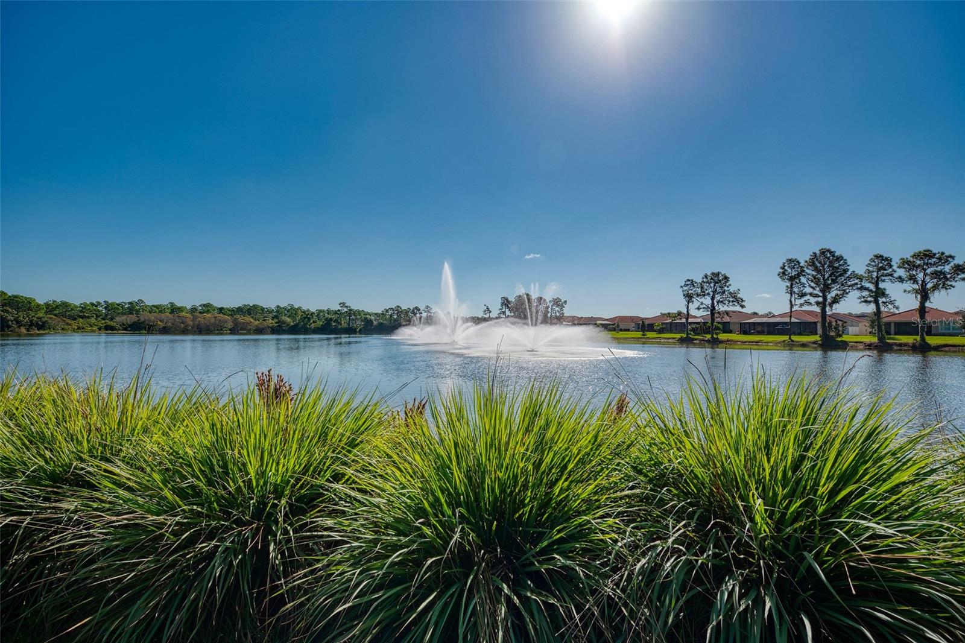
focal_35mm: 16
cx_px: 482
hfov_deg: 96.7
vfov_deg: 73.7
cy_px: 322
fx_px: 429
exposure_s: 1/200
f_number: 7.1
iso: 160
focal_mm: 16
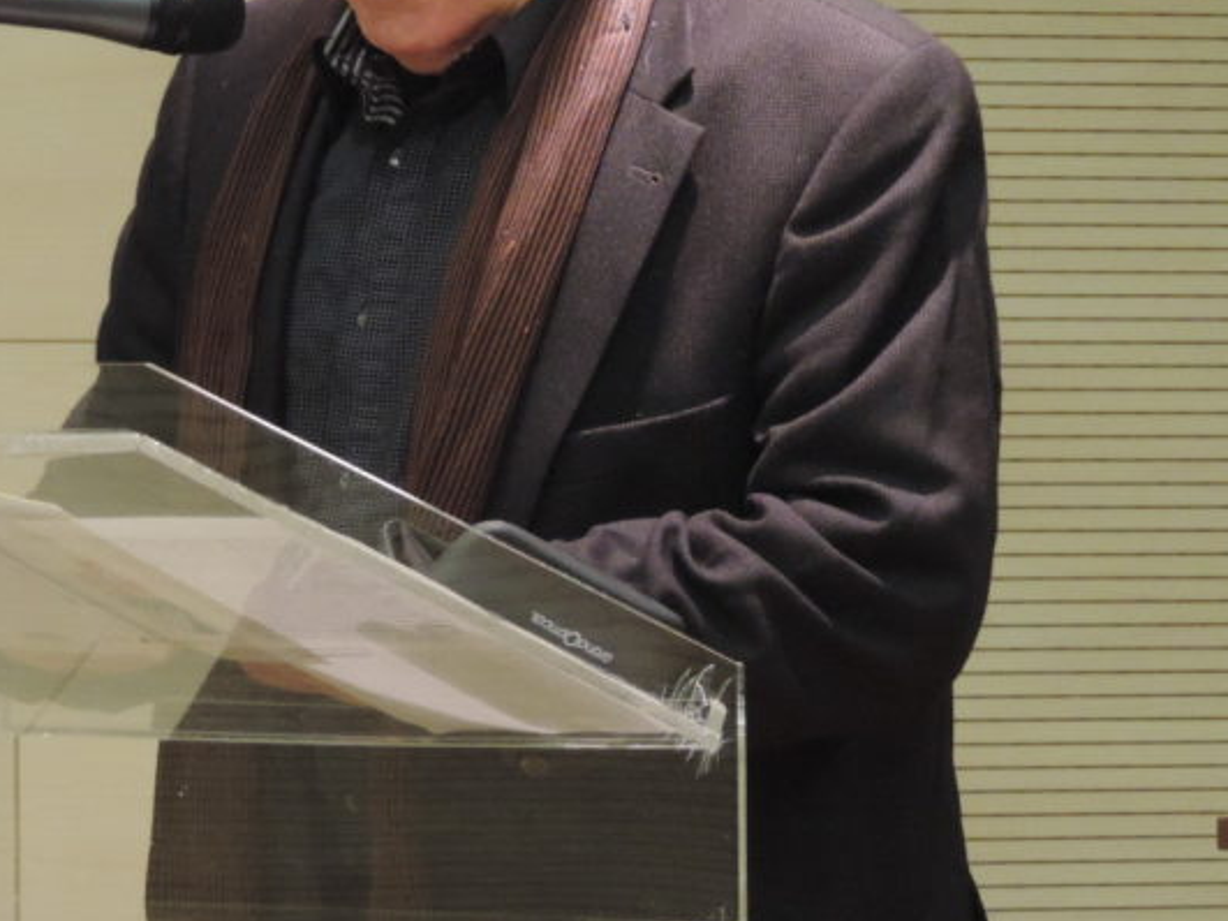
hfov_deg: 5.5
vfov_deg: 4.2
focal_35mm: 357
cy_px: 169
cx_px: 136
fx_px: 12662
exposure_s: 1/30
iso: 800
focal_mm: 33
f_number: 4.6
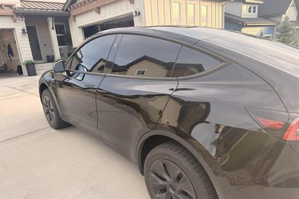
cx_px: 145
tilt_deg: -17.0
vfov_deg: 49.4
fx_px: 216
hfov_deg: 69.4
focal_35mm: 26
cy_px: 115
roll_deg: +5.1
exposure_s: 1/218
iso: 64
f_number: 1.78
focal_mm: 6.76
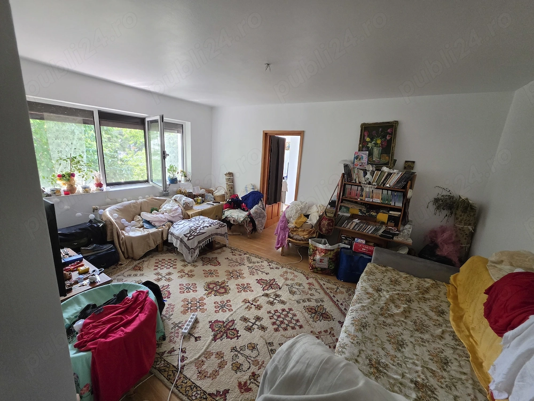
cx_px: 267
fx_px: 201
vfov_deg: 89.9
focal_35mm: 13
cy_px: 200
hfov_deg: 106.2
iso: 250
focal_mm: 2.2
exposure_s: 1/100
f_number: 1.9
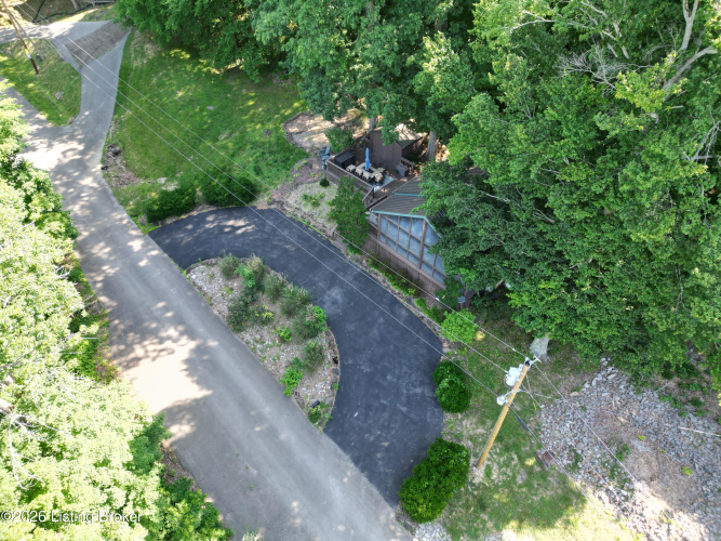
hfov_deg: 71.6
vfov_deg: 56.8
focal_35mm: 24
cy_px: 270
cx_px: 360
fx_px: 500
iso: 120
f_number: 1.7
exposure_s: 1/250
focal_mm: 6.72
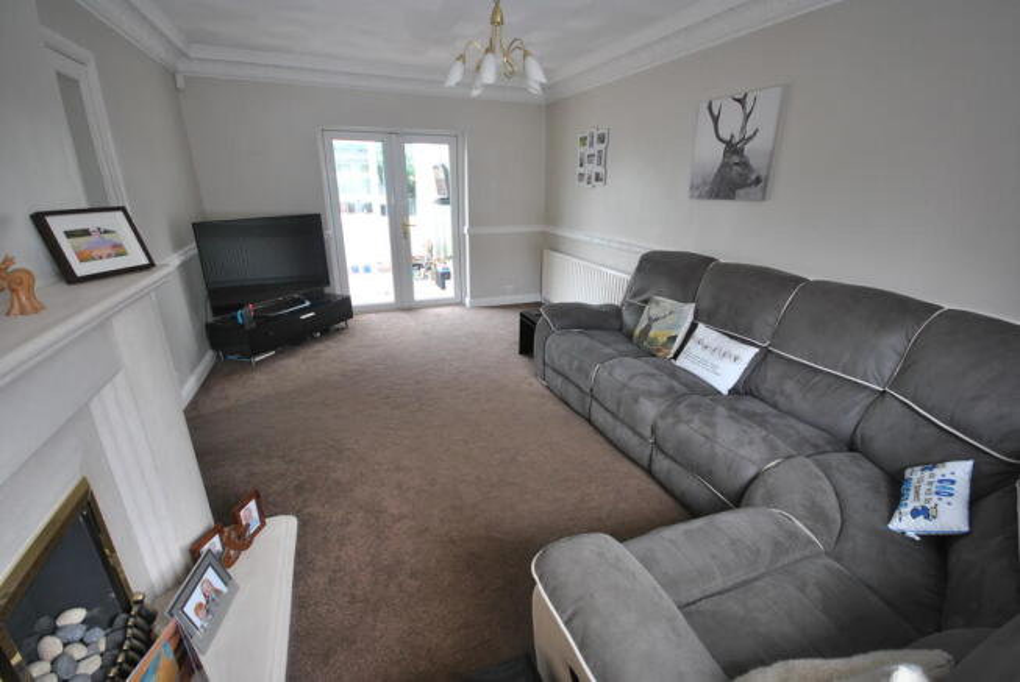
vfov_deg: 77.5
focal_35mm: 15
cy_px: 341
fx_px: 425
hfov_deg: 100.3
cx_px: 510
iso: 250
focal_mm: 10
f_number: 4
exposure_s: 1/30
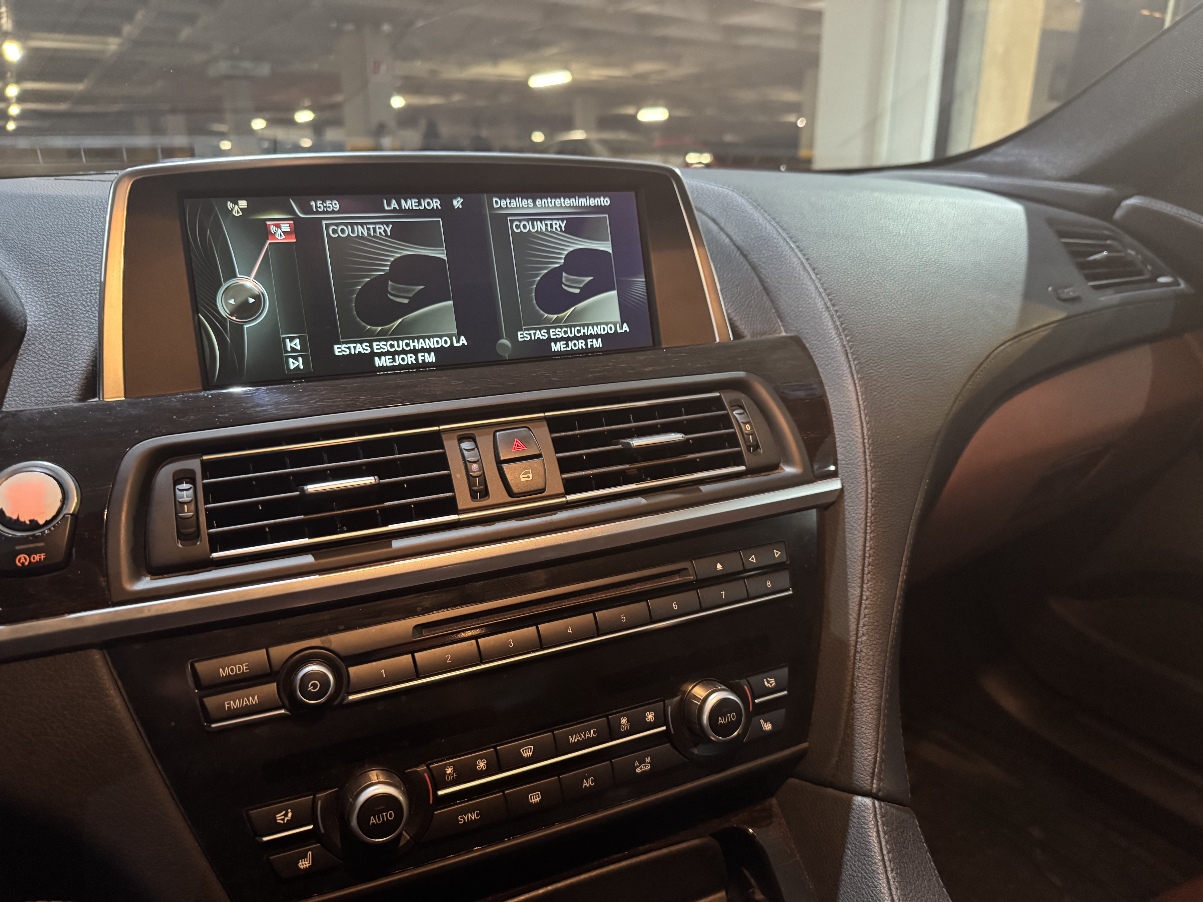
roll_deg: -0.9
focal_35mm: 24
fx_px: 834
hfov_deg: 71.6
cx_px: 602
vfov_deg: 56.8
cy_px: 451
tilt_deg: -19.9
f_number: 1.78
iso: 1000
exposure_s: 1/40
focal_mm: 6.76
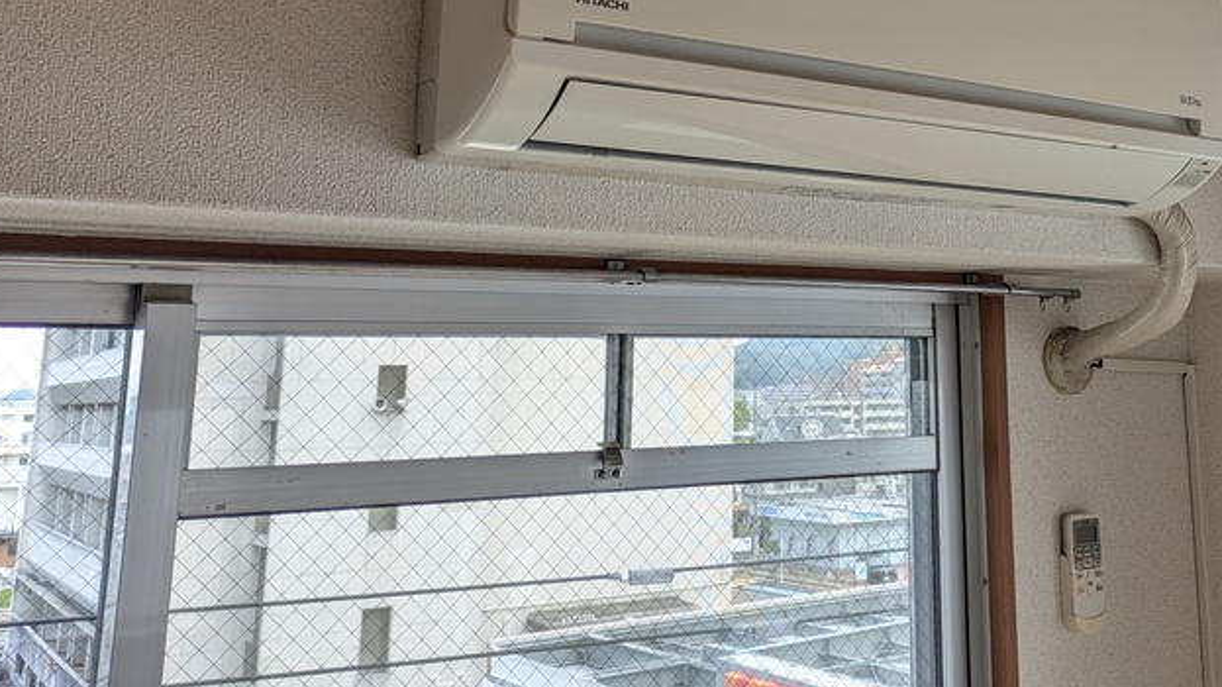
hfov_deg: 46.7
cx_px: 912
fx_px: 1360
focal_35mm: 42
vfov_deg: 27.4
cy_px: 75
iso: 45
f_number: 1.89
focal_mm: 5.43
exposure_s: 1/217
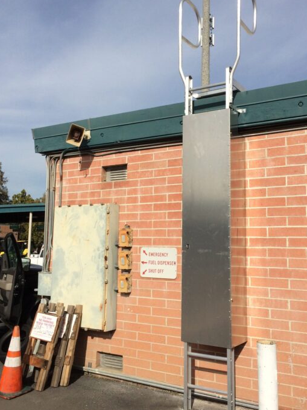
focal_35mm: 37
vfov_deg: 50.2
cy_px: 198
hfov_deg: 38.6
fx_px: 438
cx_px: 163
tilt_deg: +6.1
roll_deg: +0.4
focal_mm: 4.15
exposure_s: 1/4566
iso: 40
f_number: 2.2
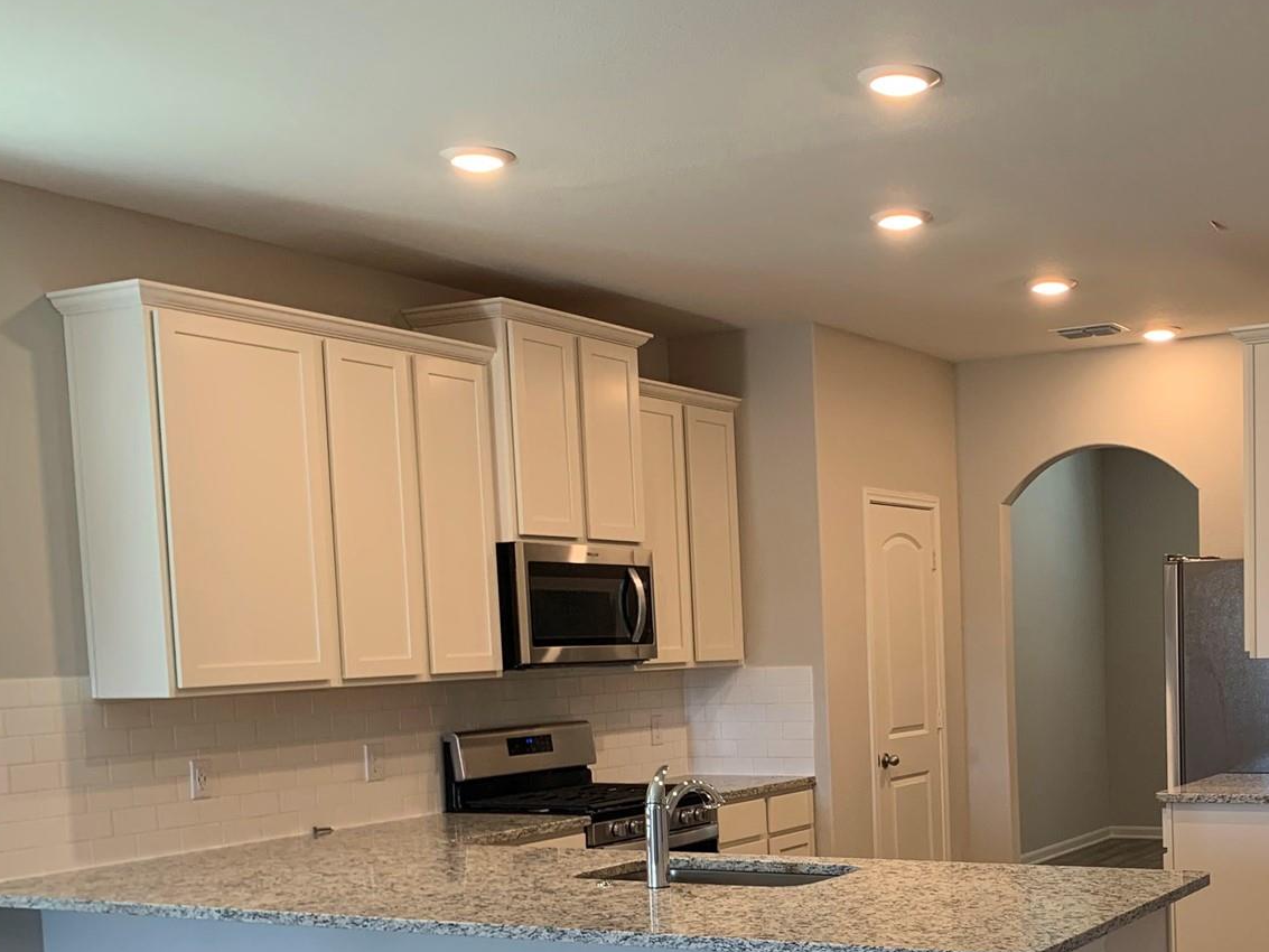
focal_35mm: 47
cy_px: 776
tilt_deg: -4.9
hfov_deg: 39.3
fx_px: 1723
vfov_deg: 30.1
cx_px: 957
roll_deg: +0.5
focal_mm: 4.25
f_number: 1.8
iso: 80
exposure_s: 1/60
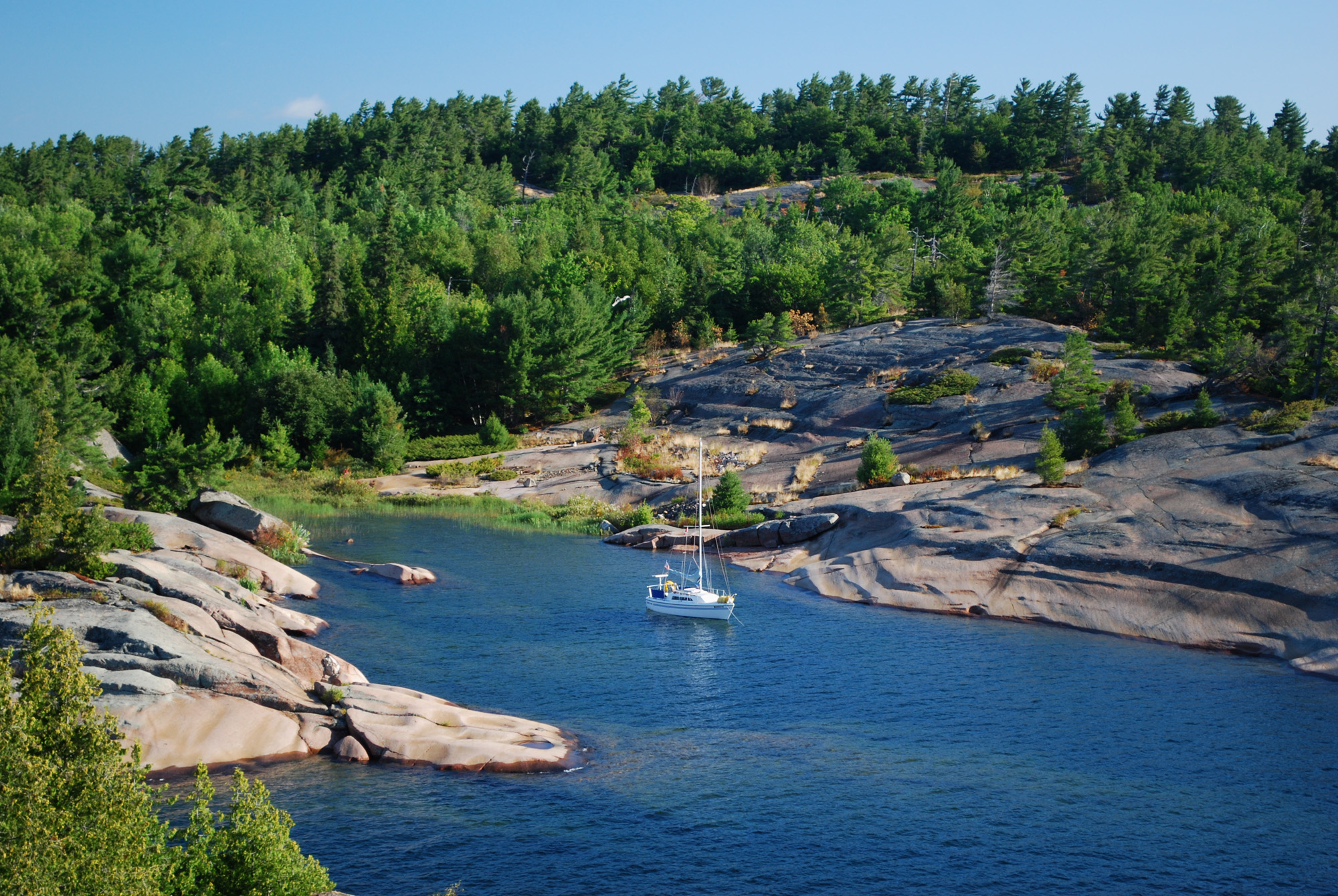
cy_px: 448
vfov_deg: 16.6
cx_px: 669
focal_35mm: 82
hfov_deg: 24.6
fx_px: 3070
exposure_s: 1/100
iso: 200
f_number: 5.6
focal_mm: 55
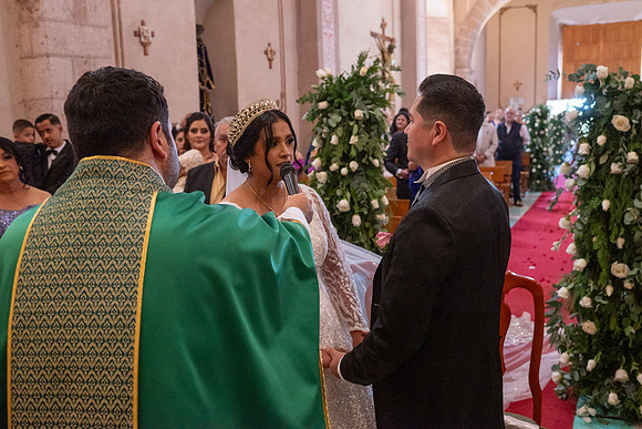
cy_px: 214
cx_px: 321
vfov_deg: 37.9
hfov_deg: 54.4
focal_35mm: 35
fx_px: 624
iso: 2500
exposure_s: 1/100
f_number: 5
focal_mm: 35
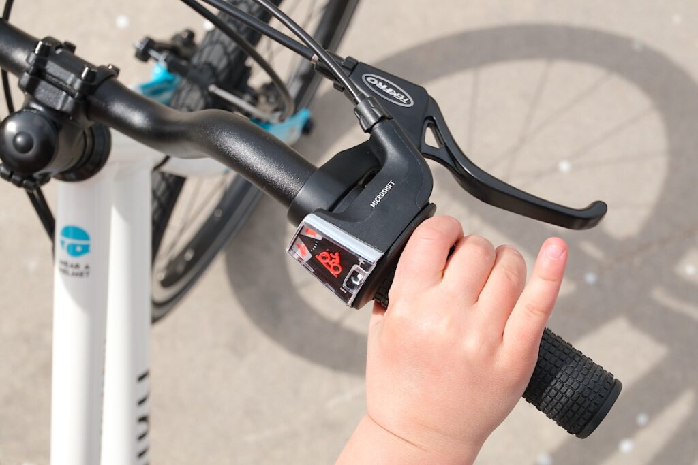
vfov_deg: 29.9
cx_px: 349
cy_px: 232
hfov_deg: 43.6
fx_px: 873
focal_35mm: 45
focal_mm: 30
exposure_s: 1/420
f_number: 5.6
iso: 125
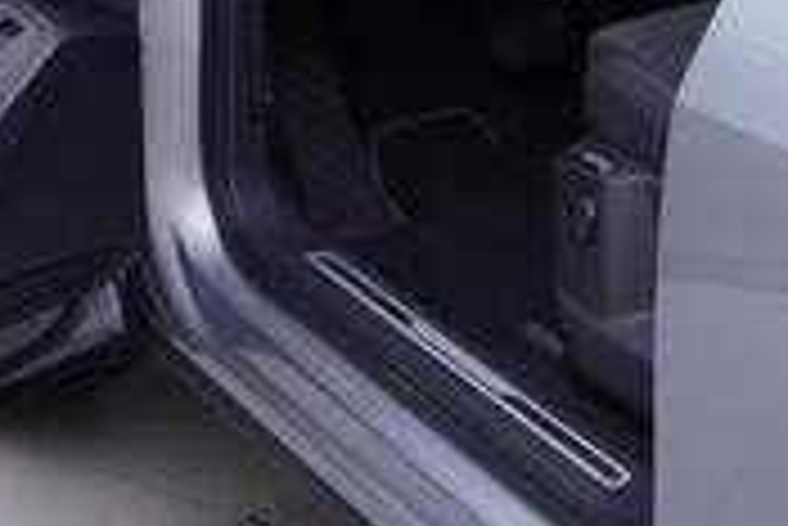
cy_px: -110
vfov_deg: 11.9
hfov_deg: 18.0
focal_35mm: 113
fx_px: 2475
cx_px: 180
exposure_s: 1/50
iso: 125
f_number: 3.2
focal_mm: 24
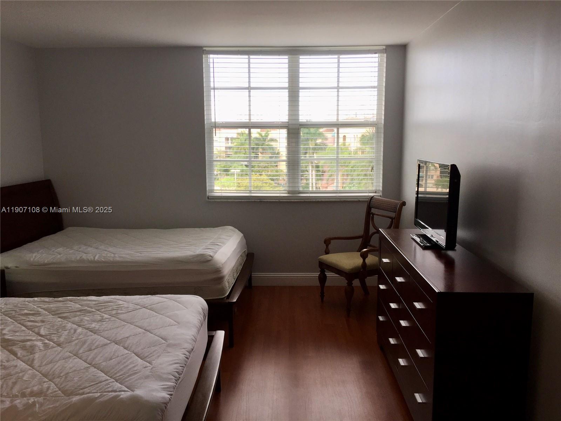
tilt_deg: -9.2
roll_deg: -0.8
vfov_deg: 48.2
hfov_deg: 61.7
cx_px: 280
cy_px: 210
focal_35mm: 29
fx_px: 470
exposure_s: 1/120
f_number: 2.2
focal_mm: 4.15
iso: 32
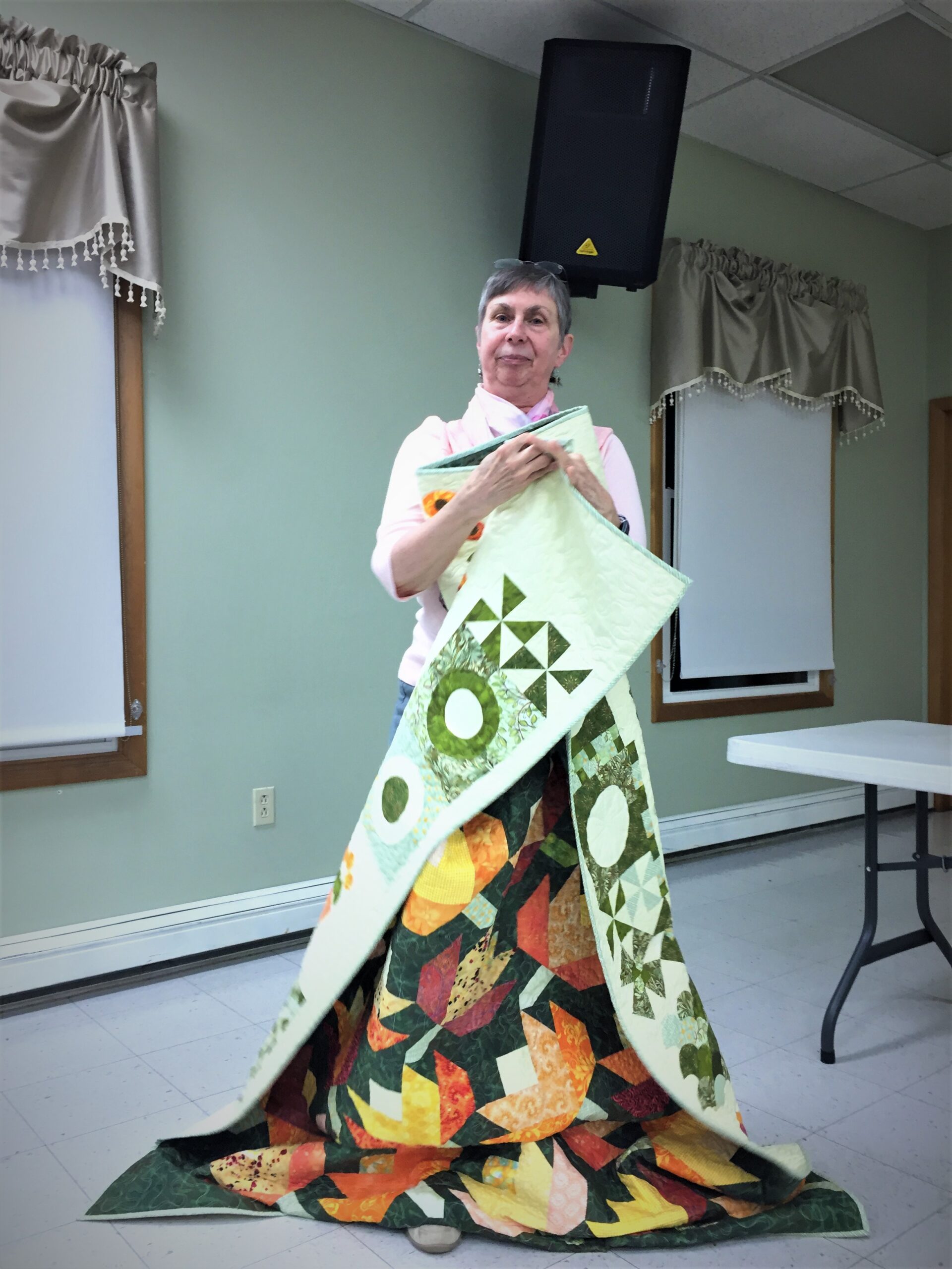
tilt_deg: +0.0
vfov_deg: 61.7
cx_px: 476
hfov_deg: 48.2
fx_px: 1063
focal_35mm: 29
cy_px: 634
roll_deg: +0.5
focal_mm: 4.15
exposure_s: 1/30
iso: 80
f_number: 2.2
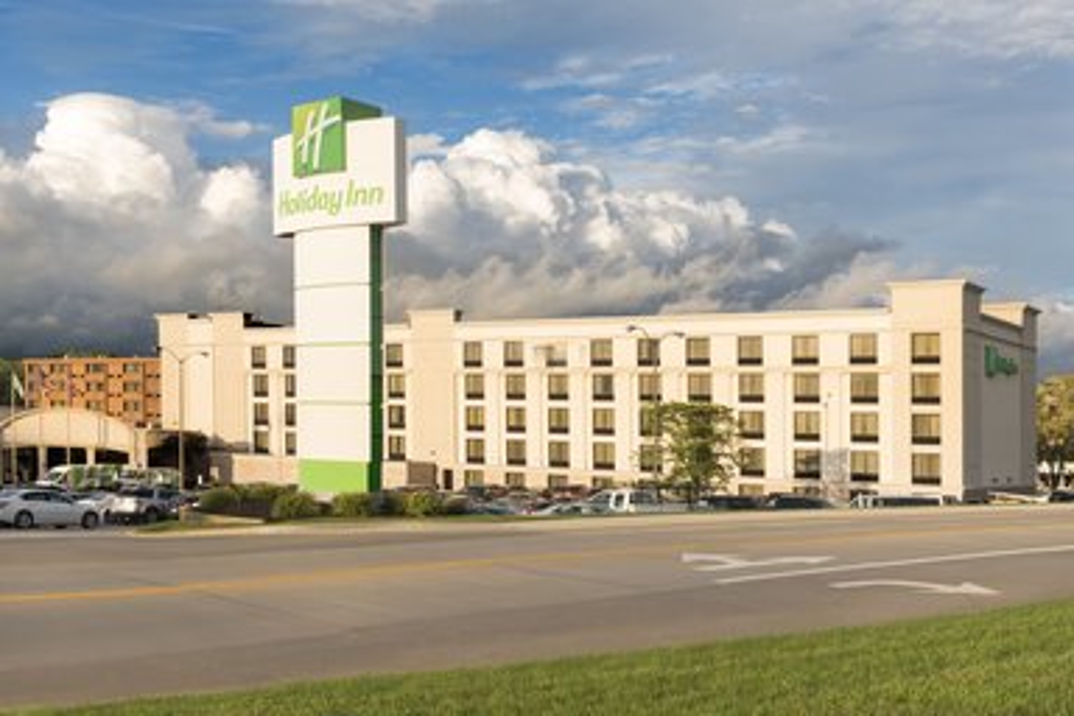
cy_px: 358
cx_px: 537
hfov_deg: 58.7
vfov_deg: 41.1
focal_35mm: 32
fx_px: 955
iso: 100
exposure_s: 1/80
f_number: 10
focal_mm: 32
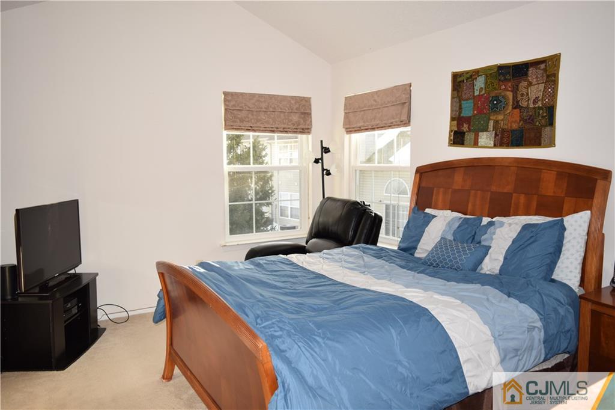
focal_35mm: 27
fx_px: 461
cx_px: 308
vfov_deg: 47.9
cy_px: 205
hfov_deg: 67.4
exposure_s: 1/80
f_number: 3.5
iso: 100
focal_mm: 18
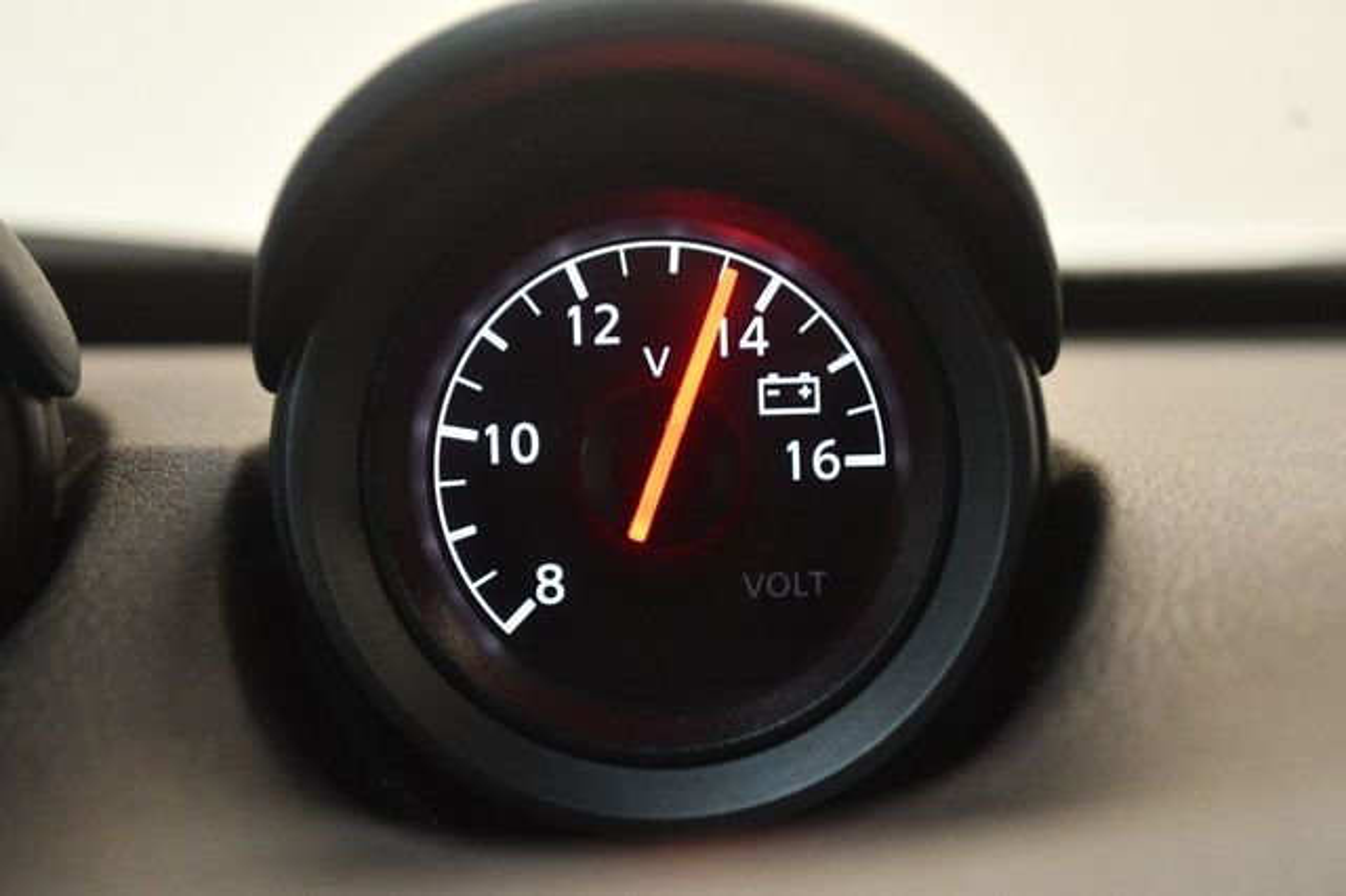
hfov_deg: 24.8
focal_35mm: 82
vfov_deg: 16.6
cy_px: 448
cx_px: 673
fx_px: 3064
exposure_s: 1/60
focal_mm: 55
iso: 5600
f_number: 5.6
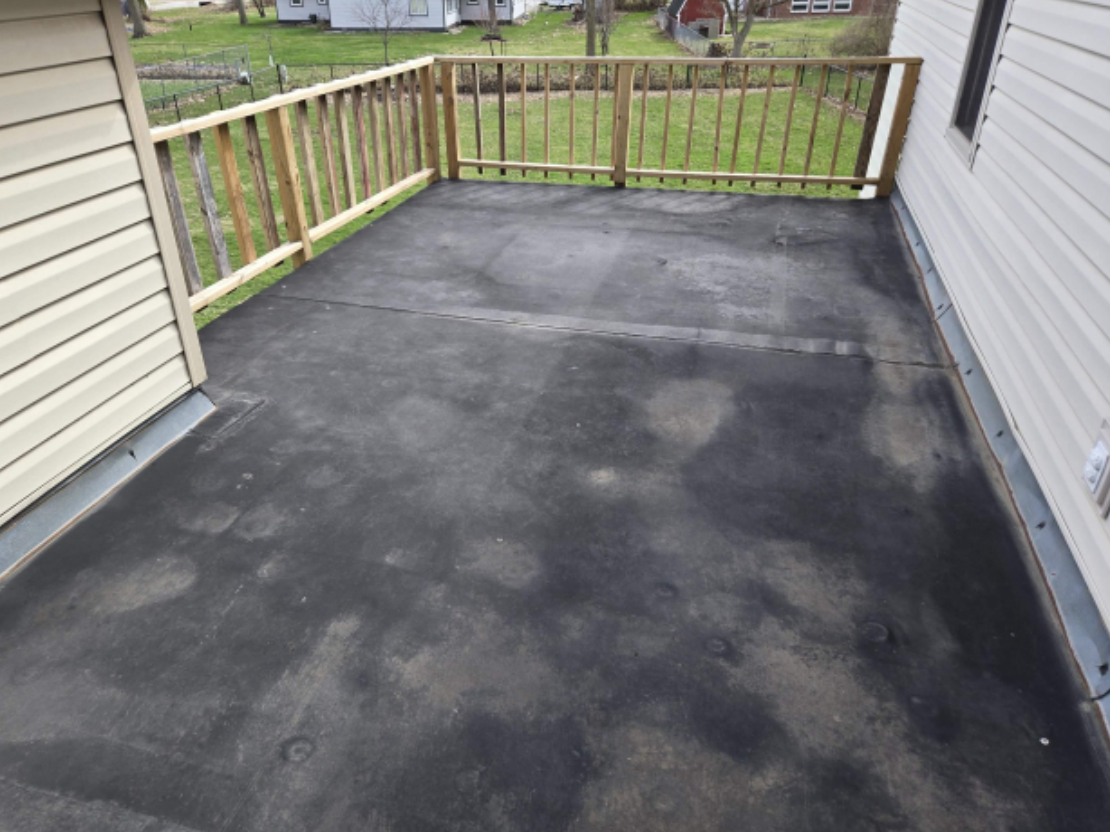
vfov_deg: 54.8
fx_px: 801
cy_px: 416
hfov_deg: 69.3
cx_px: 522
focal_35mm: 25
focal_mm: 5.4
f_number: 1.8
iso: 25
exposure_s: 1/575
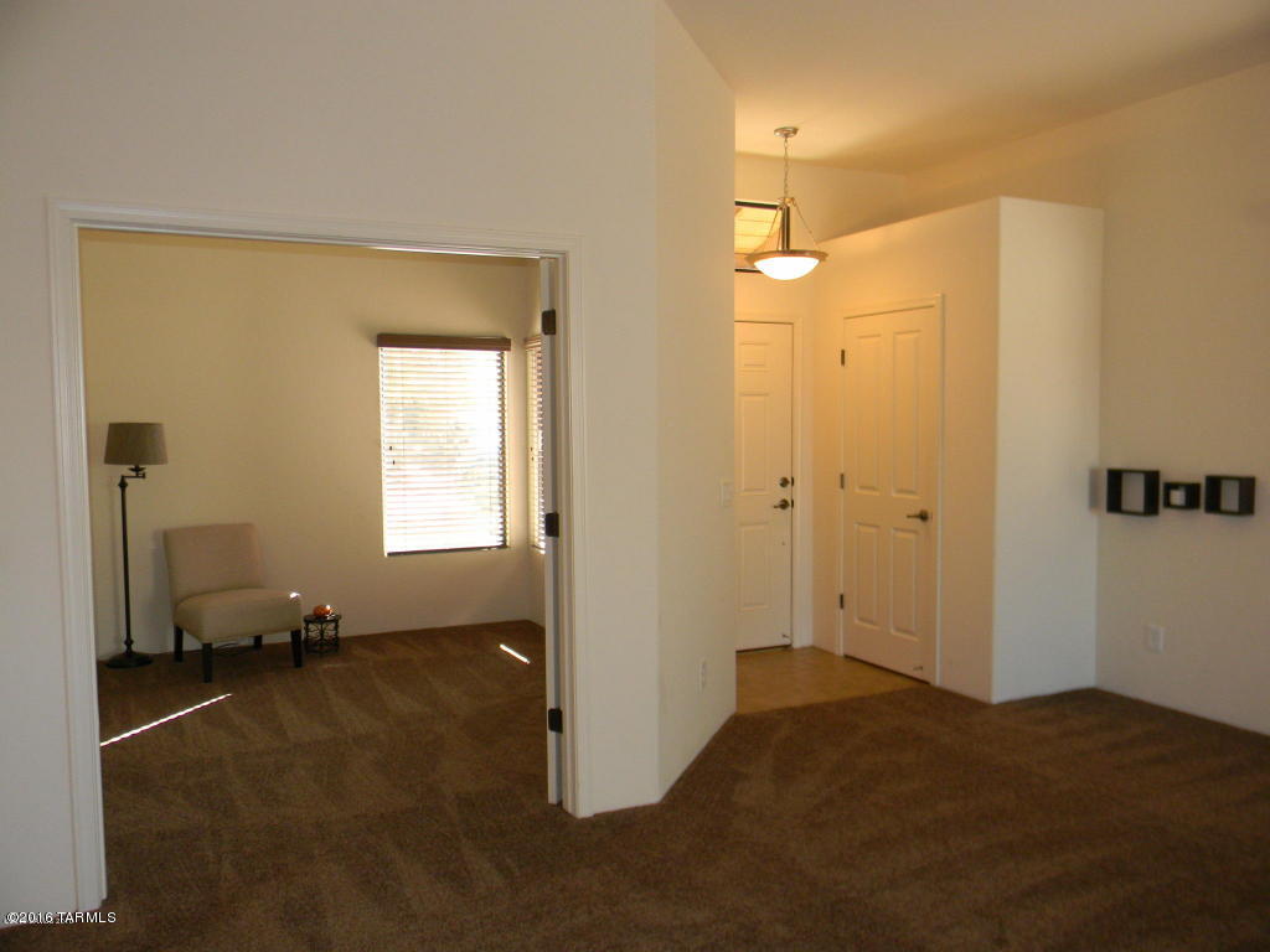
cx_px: 635
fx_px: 1027
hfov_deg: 63.4
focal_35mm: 28
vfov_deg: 49.7
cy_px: 476
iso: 144
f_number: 3.5
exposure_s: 1/30
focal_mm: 5
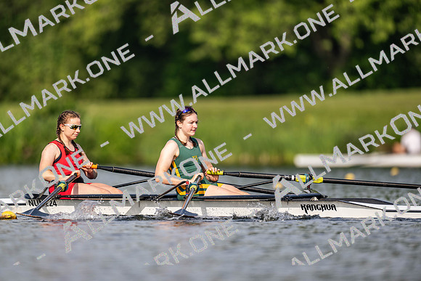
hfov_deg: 3.4
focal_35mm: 600
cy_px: 140
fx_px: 7018
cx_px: 210
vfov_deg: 2.3
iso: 320
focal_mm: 600
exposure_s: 1/2500
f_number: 4
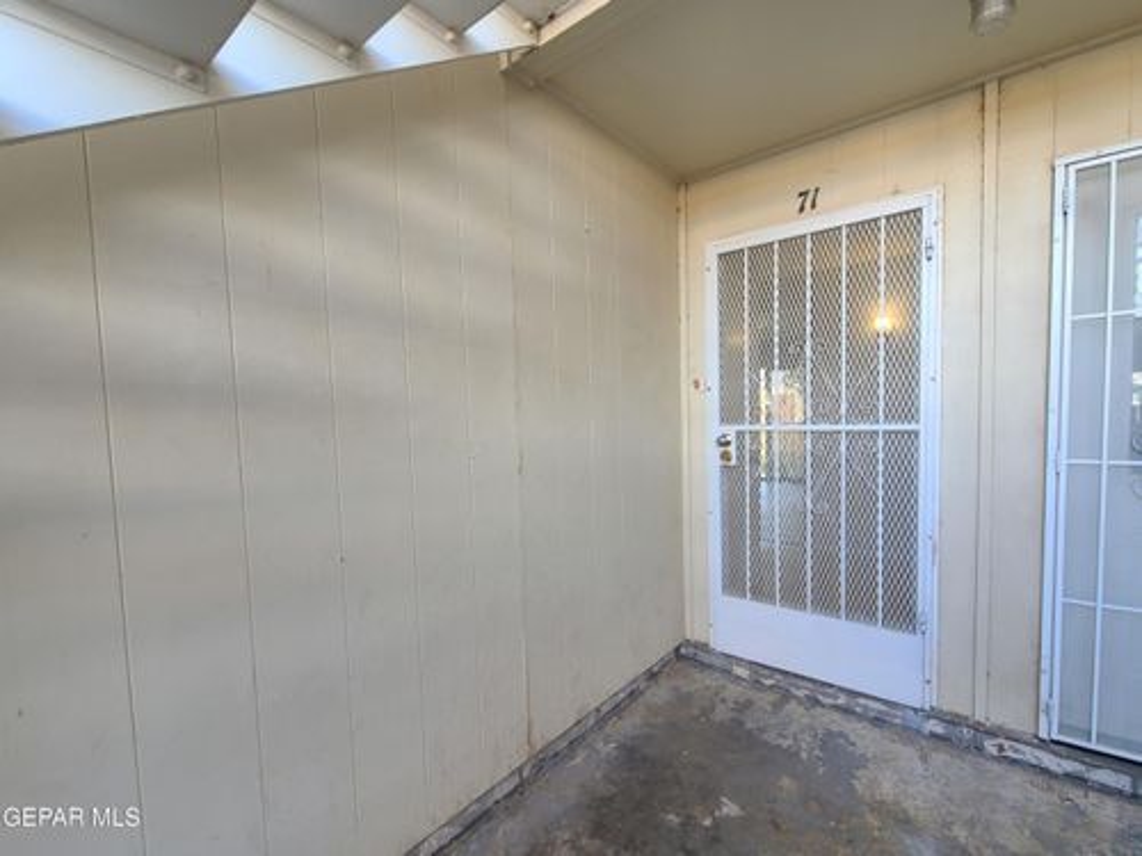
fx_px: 429
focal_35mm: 13
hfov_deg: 106.2
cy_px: 428
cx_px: 571
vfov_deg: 89.9
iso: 80
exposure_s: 1/120
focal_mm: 2.2
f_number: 2.2
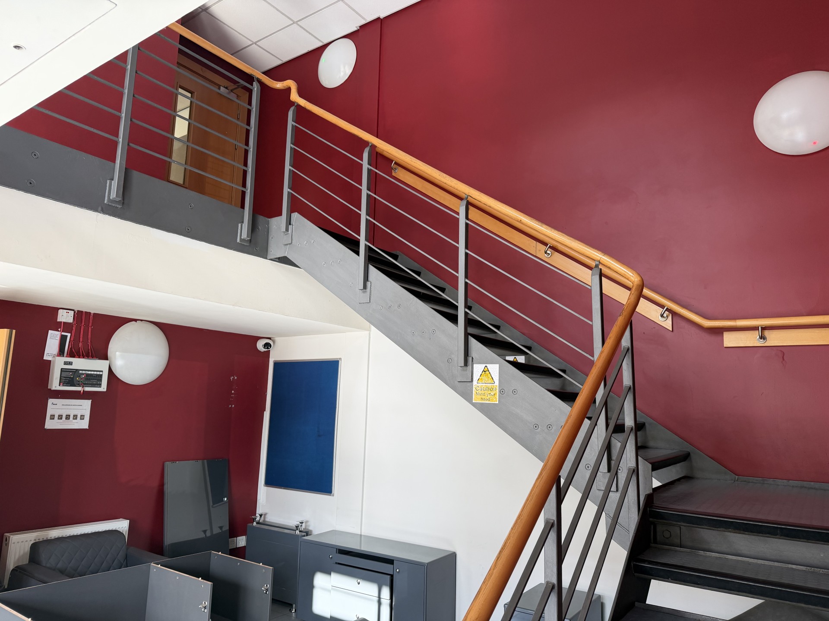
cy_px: 310
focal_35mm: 24
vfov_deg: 56.8
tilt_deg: +10.4
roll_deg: -1.7
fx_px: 575
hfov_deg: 71.6
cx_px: 414
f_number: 1.78
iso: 100
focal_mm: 6.76
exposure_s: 1/121
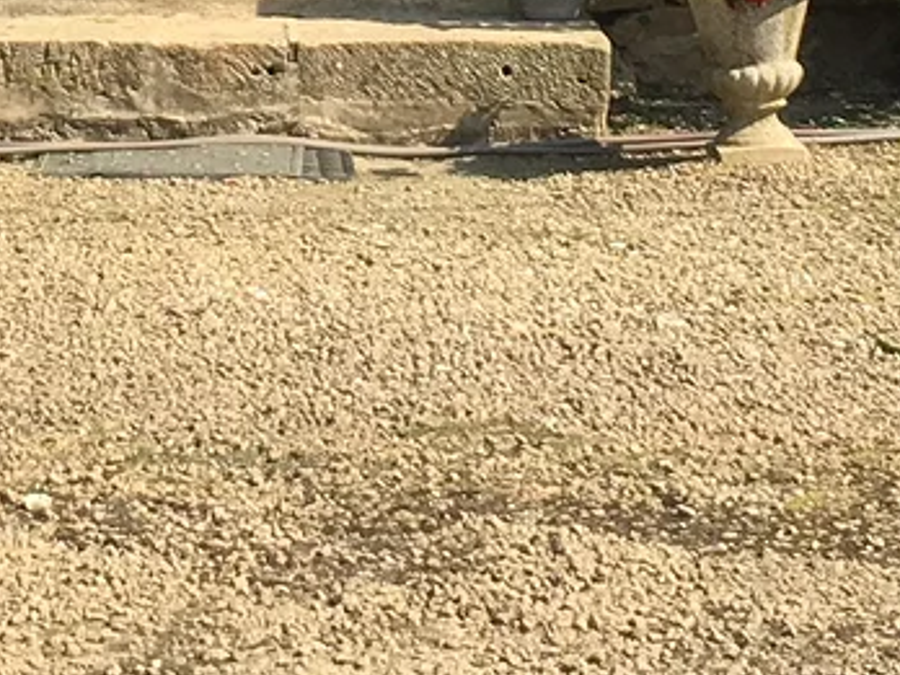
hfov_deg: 12.3
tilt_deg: -1.8
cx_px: 111
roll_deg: +0.3
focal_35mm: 160
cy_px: -277
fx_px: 4160
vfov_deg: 9.1
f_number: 2.2
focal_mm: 4.15
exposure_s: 1/801
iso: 25
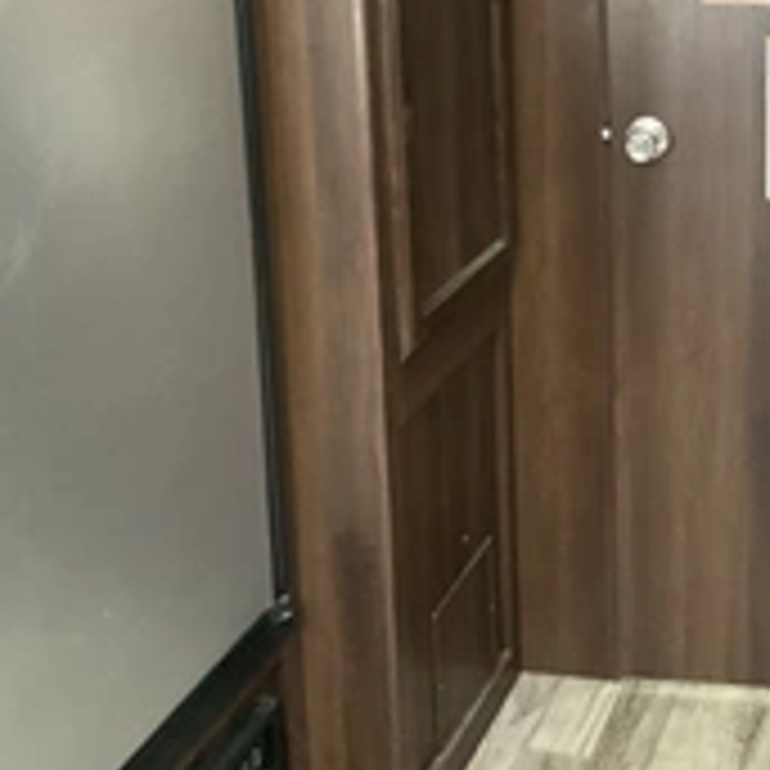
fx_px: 1510
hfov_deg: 26.7
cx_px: 811
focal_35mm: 60
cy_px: 104
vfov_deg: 27.7
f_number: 1.8
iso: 250
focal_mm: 3
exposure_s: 1/60
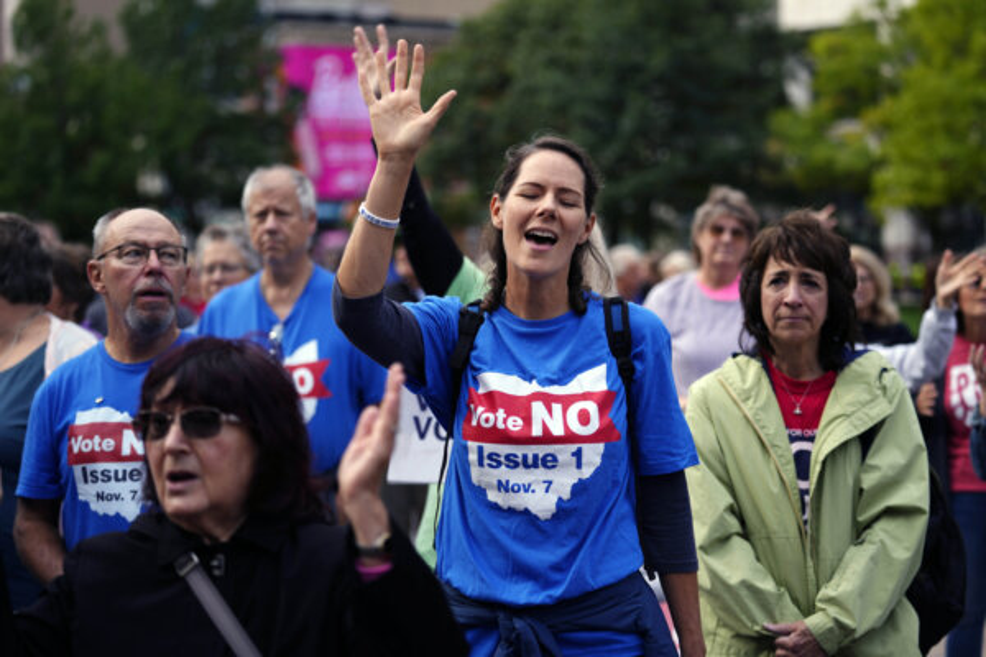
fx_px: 2109
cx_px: 493
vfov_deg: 17.7
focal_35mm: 77
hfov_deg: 26.3
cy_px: 328
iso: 64
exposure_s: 1/500
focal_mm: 77
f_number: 2.8
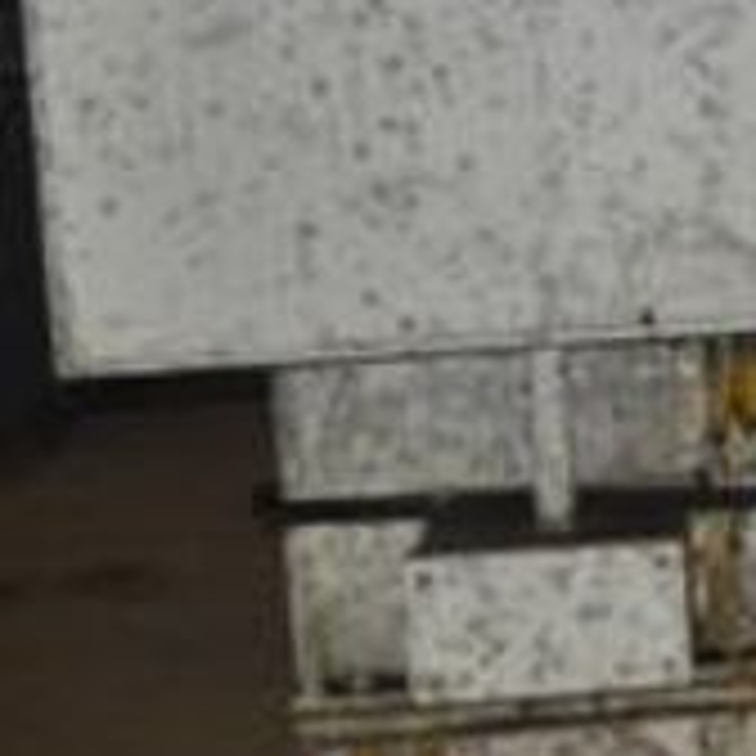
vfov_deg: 15.8
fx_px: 2693
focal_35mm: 109
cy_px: 70
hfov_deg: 13.4
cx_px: 1584
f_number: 3.5
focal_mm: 18
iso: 800
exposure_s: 1/60
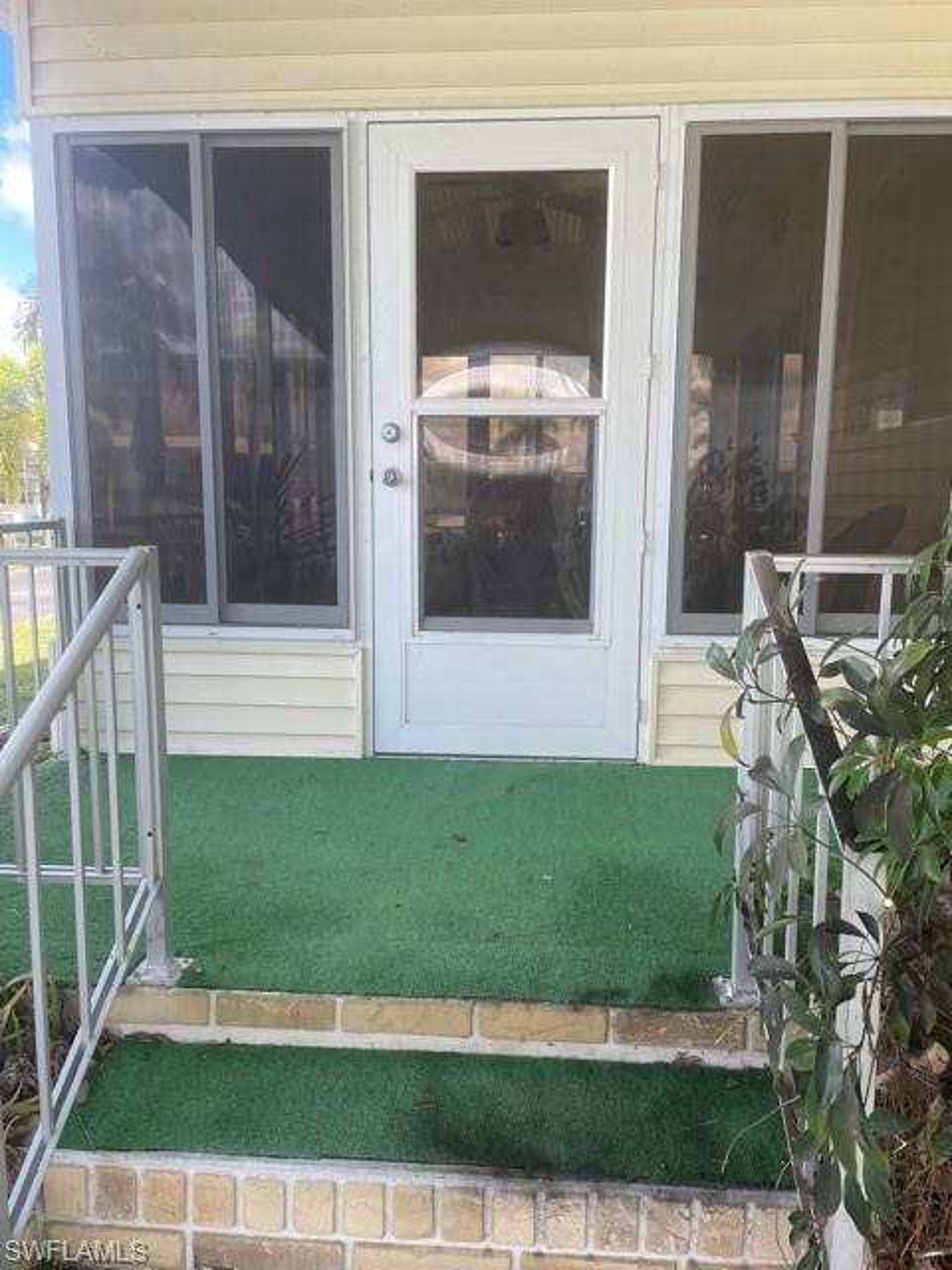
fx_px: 953
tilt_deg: -9.0
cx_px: 476
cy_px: 635
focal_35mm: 26
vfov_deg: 67.3
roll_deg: +0.5
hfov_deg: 53.1
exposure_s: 1/313
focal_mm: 4.2
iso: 32
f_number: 1.6
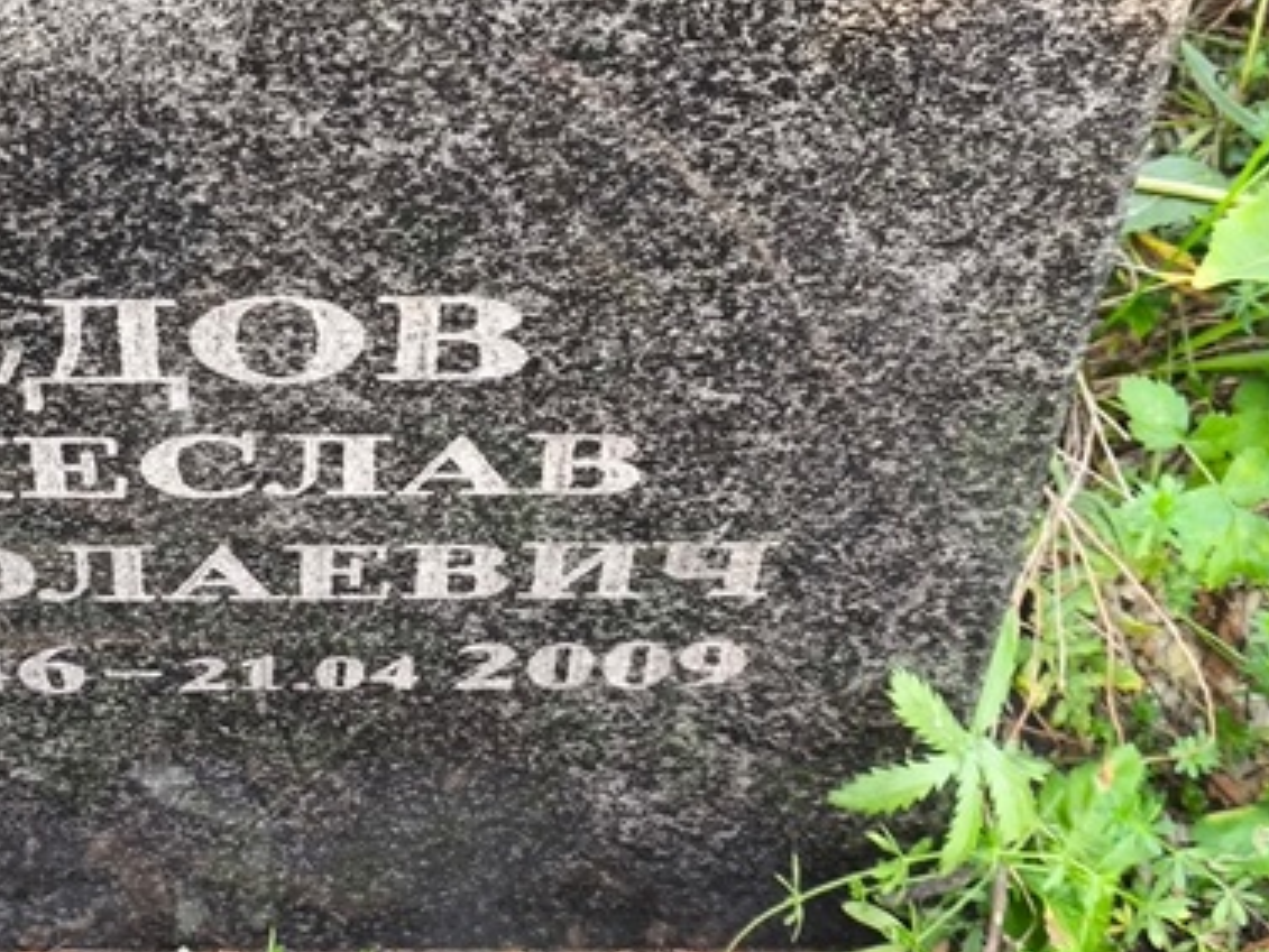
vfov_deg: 14.0
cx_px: 247
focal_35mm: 106
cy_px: 410
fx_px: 3887
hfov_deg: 18.4
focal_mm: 4.71
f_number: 1.7
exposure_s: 1/50
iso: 200
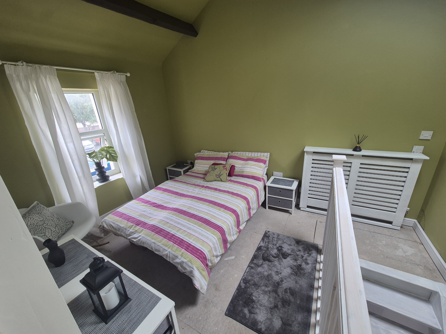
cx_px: 223
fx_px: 167
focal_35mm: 13
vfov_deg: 89.9
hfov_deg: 106.2
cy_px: 167
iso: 80
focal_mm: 2.2
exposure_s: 1/50
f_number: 2.2
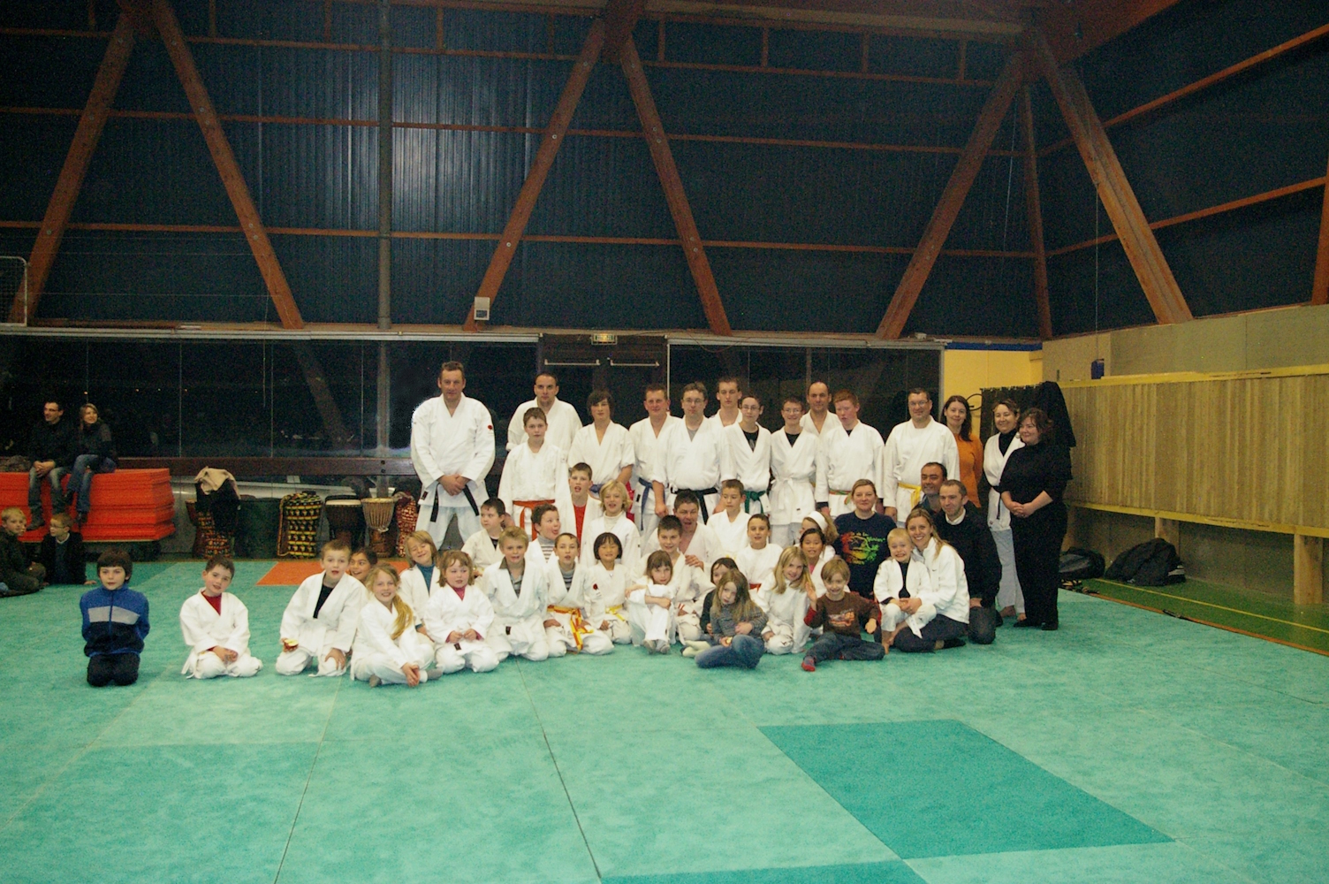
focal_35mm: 36
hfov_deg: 53.2
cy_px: 442
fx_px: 1328
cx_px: 664
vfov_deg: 36.8
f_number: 5.6
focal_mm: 24
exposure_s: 1/90
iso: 3200
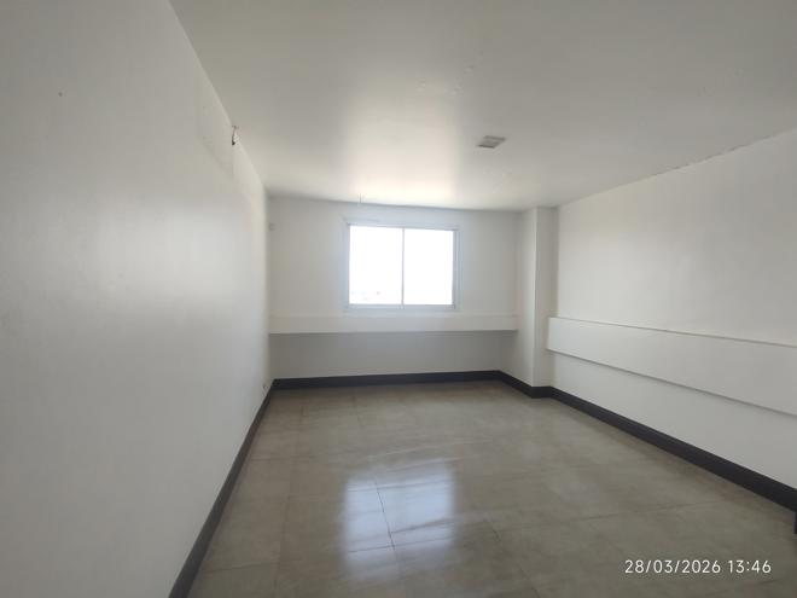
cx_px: 398
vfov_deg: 81.7
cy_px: 299
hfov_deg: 98.2
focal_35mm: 15
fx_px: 345
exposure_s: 1/100
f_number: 2.2
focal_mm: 1.65
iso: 64
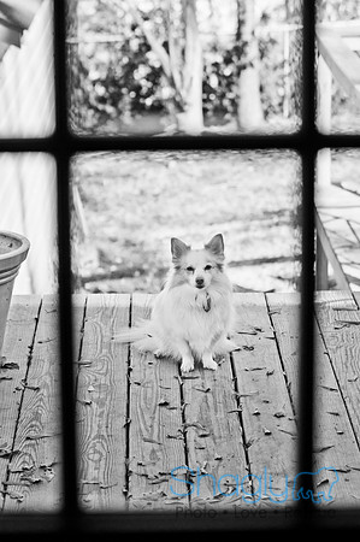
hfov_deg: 11.4
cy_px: 271
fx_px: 1804
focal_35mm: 120
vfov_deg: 17.1
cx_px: 180
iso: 400
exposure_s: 1/640
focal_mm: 80
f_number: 4
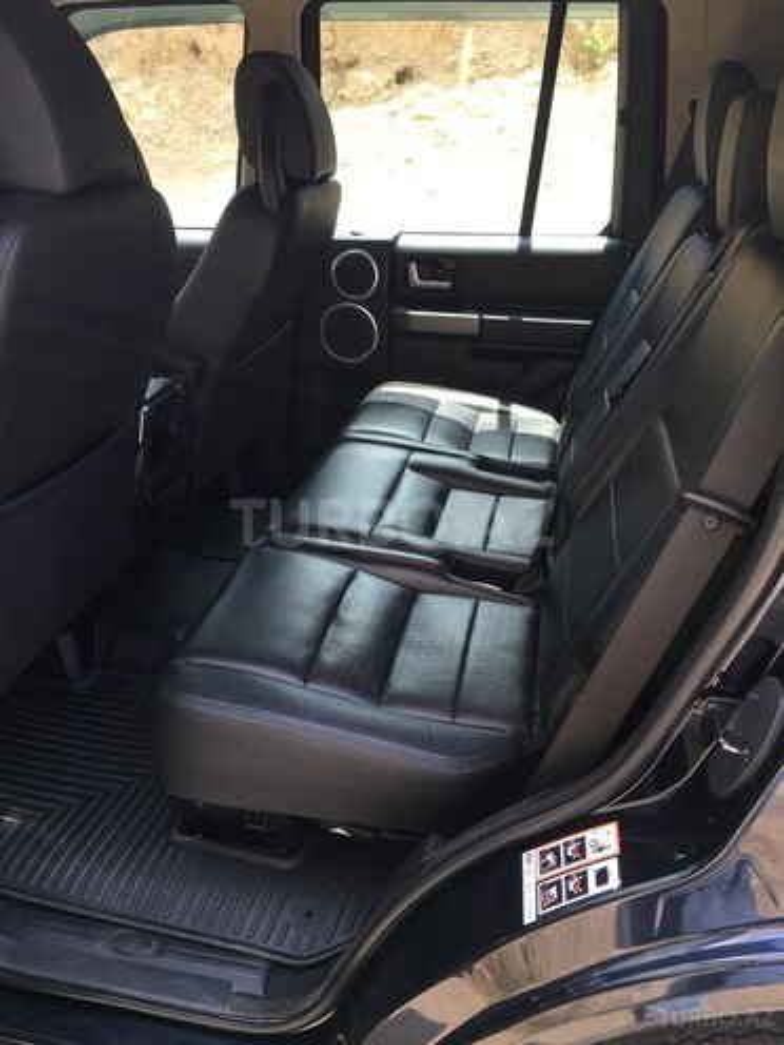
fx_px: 876
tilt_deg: -26.1
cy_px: 522
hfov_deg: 48.2
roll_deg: -0.9
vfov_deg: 61.7
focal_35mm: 29
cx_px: 392
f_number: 2.2
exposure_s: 1/102
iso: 25
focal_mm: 4.15
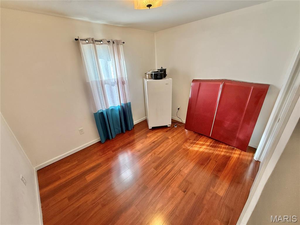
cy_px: 112
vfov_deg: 85.7
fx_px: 121
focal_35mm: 14
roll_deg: +2.7
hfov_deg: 102.1
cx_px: 150
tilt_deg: -22.8
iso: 200
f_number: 2.2
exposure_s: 1/99
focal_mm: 2.22
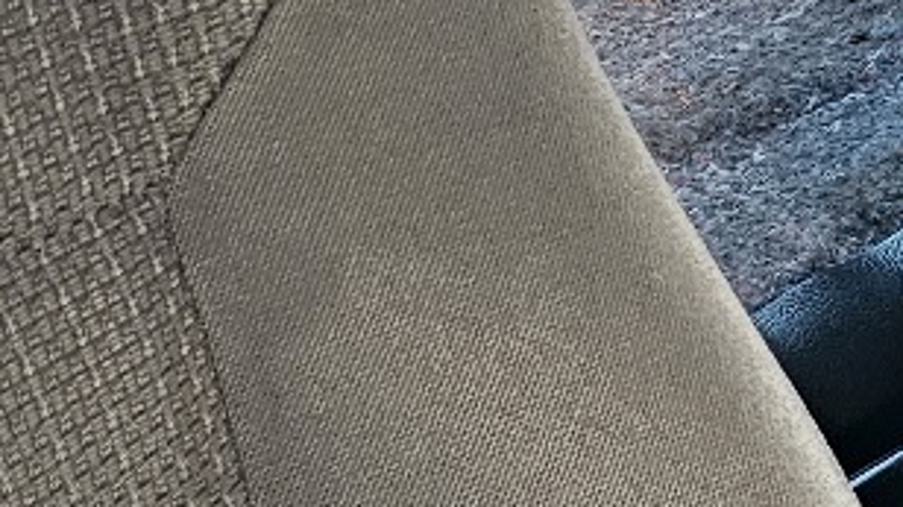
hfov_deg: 16.0
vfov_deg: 9.3
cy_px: 264
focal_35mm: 130
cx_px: 991
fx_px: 3112
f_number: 1.7
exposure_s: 1/50
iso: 640
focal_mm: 6.3
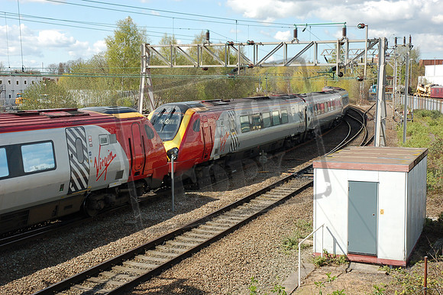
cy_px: 148
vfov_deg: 23.8
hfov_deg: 35.1
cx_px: 222
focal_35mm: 57
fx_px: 701
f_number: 8
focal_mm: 38
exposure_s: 1/250
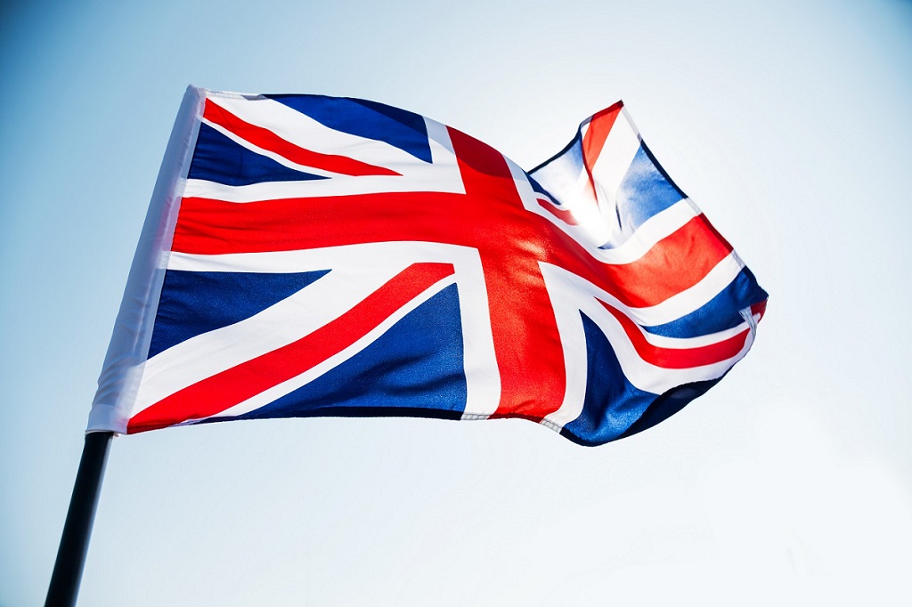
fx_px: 608
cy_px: 304
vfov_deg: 53.1
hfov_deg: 73.8
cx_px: 456
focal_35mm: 24
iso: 100
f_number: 5
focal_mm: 24
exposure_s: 1/1250
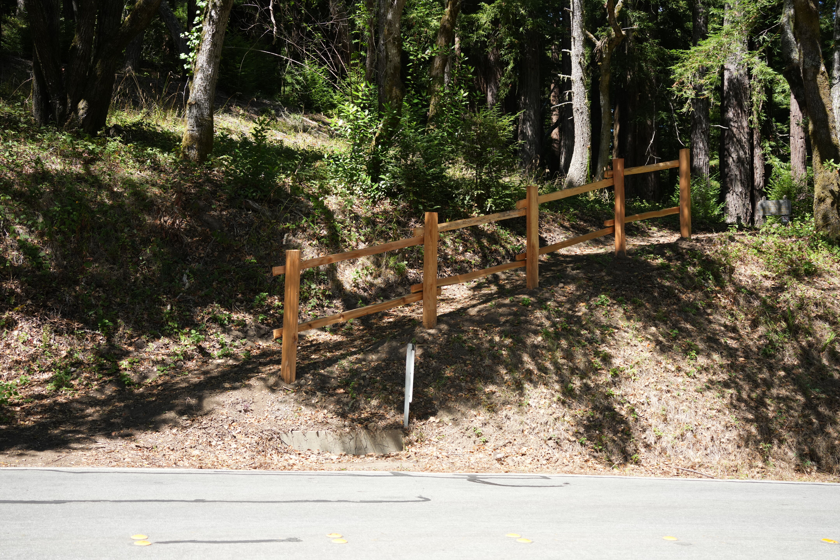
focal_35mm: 50
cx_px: 420
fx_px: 1167
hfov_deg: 39.6
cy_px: 280
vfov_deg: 27.0
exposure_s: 1/800
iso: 500
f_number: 4.5
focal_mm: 50
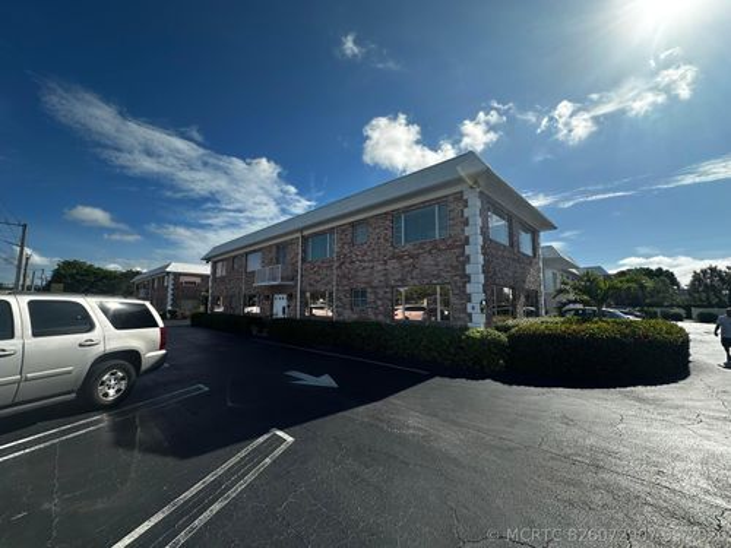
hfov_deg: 102.1
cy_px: 274
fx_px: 296
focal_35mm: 14
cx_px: 366
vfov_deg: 85.7
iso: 50
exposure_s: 1/1916
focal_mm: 2.22
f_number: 2.2
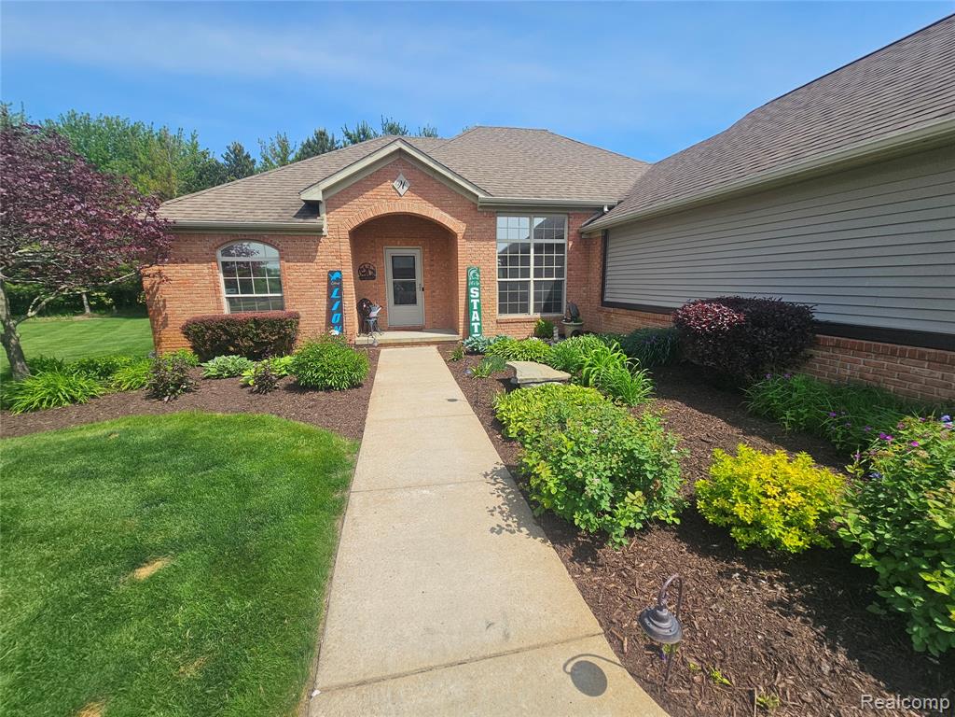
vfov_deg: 89.9
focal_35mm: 13
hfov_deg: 106.2
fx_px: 359
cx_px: 478
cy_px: 358
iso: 50
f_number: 2.2
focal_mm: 2.2
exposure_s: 1/2551
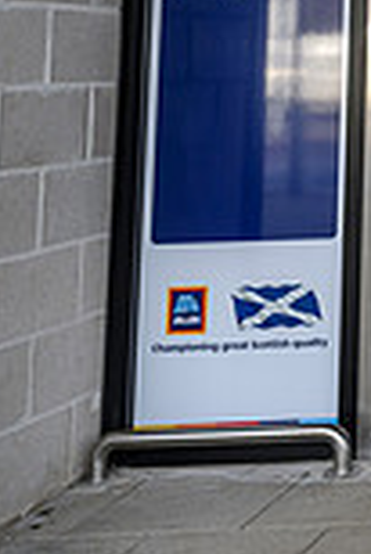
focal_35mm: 94
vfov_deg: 20.2
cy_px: -128
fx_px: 1450
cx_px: 973
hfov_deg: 11.3
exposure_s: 1/160
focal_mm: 25
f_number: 6.3
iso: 500
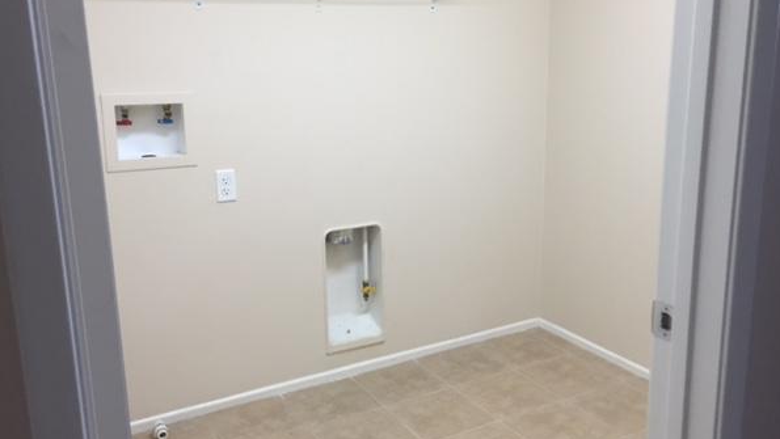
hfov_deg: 58.0
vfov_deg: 34.7
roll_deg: +1.1
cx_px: 397
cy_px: 203
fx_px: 703
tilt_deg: -12.6
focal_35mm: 34
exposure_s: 1/30
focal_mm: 4.15
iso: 80
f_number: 2.2
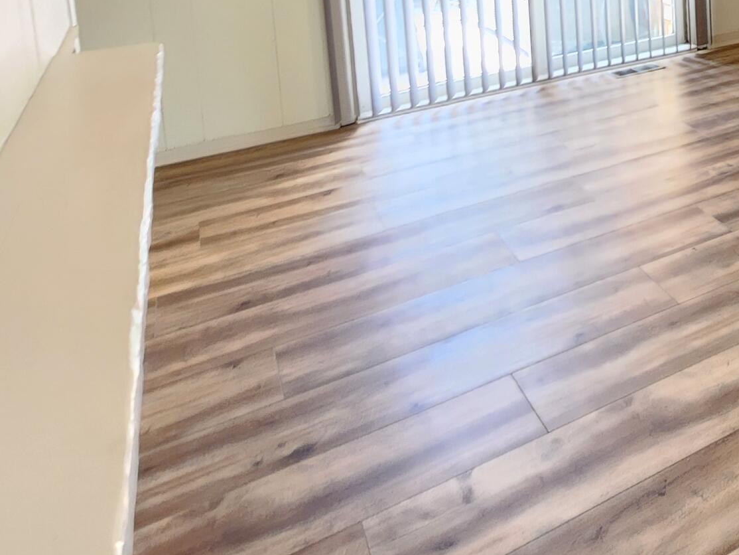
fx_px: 747
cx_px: 751
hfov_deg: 44.2
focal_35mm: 35
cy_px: -105
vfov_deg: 33.4
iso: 320
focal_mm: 2.2
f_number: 2.2
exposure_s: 1/40
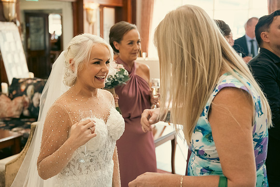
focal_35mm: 48
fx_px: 373
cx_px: 140
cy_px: 94
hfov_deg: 41.1
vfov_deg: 28.1
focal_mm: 48
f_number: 3.5
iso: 1000
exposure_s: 1/160
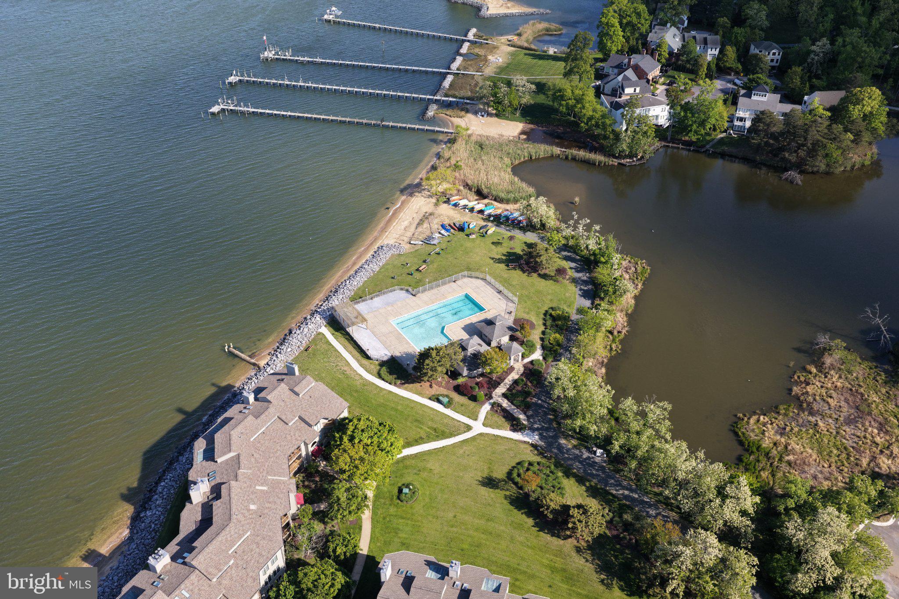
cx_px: 450
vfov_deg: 46.4
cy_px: 300
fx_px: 699
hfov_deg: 65.5
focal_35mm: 28
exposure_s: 1/25
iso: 160
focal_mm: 14.45
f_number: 2.8
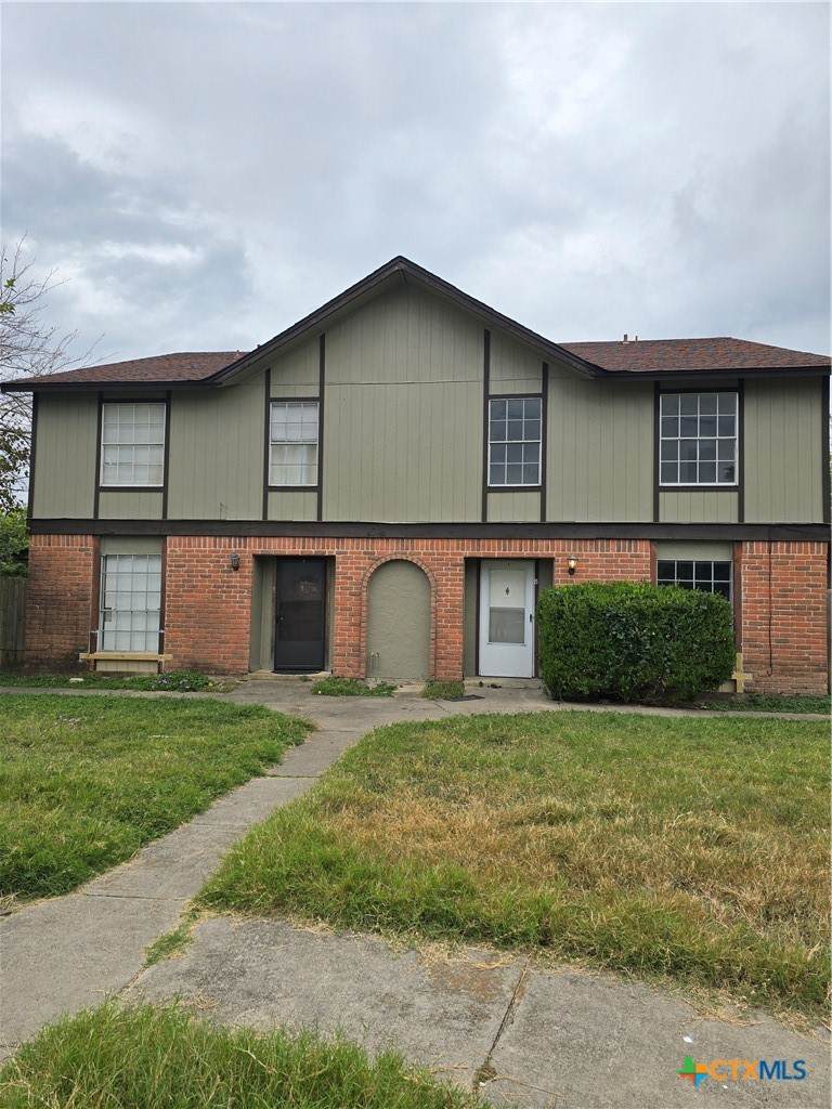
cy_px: 554
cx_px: 416
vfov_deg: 73.9
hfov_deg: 58.9
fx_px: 737
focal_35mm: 23
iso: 12
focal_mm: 6.3
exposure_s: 1/267
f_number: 1.7
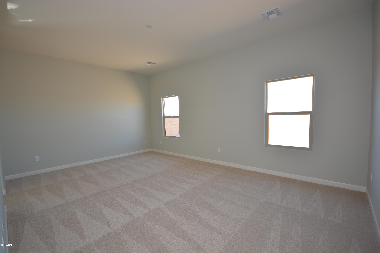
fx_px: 158
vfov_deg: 77.3
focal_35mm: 15
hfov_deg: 100.4
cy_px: 126
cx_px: 190
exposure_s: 1/60
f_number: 4
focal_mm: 10
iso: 200
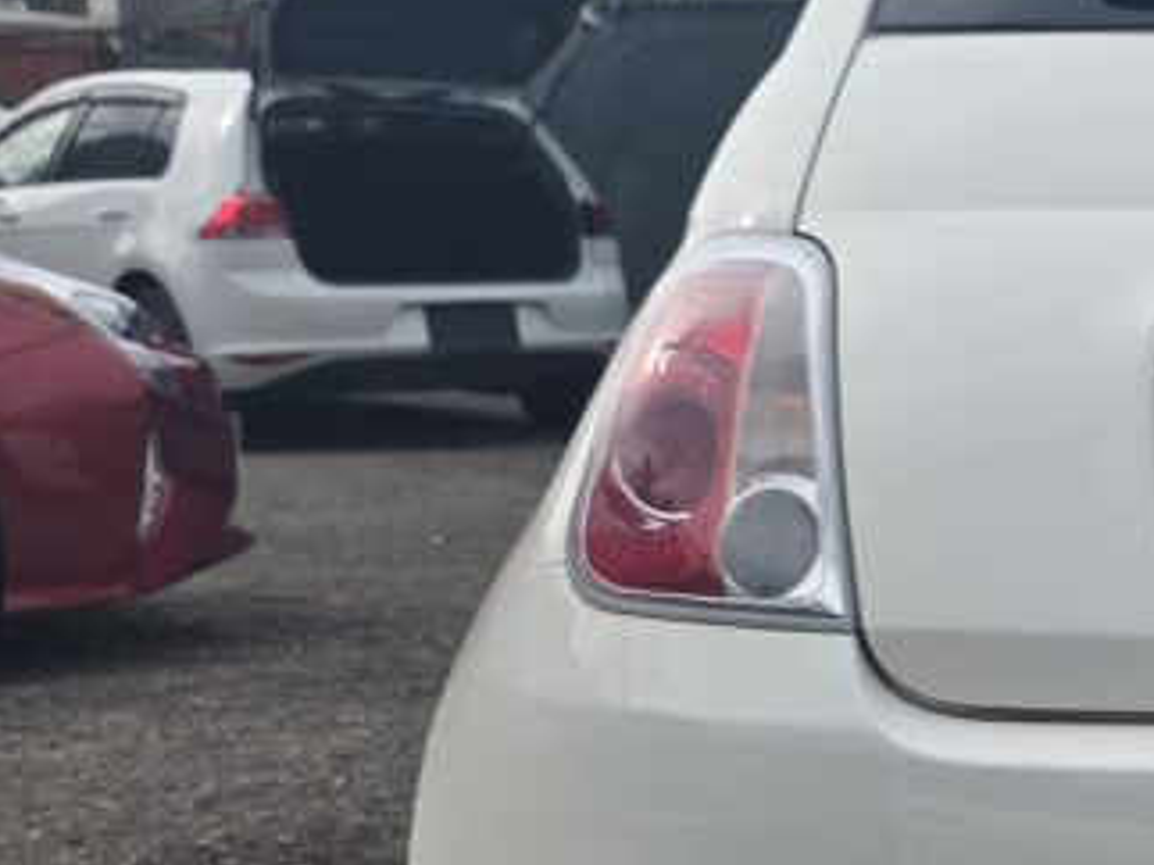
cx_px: 1622
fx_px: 2433
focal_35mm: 73
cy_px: 583
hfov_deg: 22.8
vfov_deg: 20.1
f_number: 1.7
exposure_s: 1/3483
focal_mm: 6.3
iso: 80
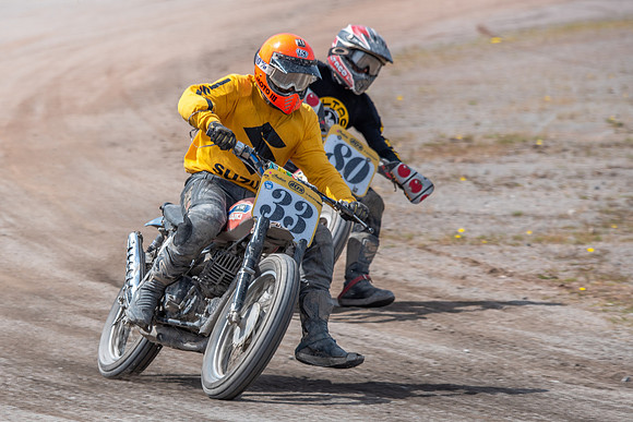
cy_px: 271
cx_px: 251
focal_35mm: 512
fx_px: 9004
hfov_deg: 4.0
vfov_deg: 2.7
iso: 100
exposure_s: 1/320
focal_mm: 370
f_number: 8
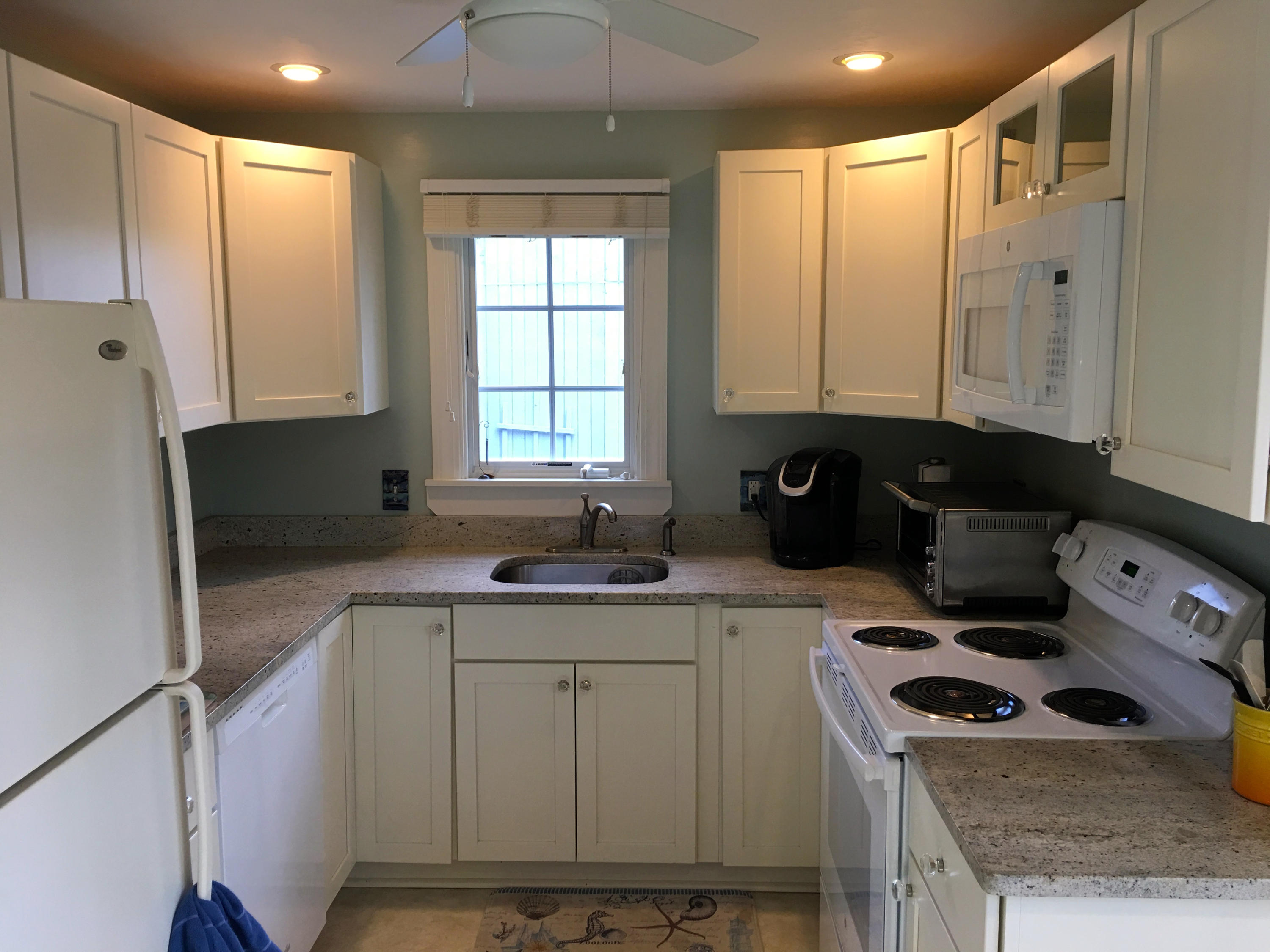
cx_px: 635
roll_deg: +0.0
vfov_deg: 48.2
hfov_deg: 61.7
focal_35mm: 29
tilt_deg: -7.1
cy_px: 476
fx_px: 1064
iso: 25
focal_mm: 4.15
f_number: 2.2
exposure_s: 1/30
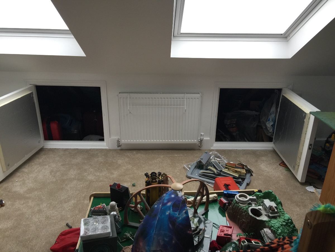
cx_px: 168
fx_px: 281
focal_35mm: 29
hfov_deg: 61.7
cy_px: 126
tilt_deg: -22.6
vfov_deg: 48.2
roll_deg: +0.1
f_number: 2.2
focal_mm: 4.15
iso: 40
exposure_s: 1/33
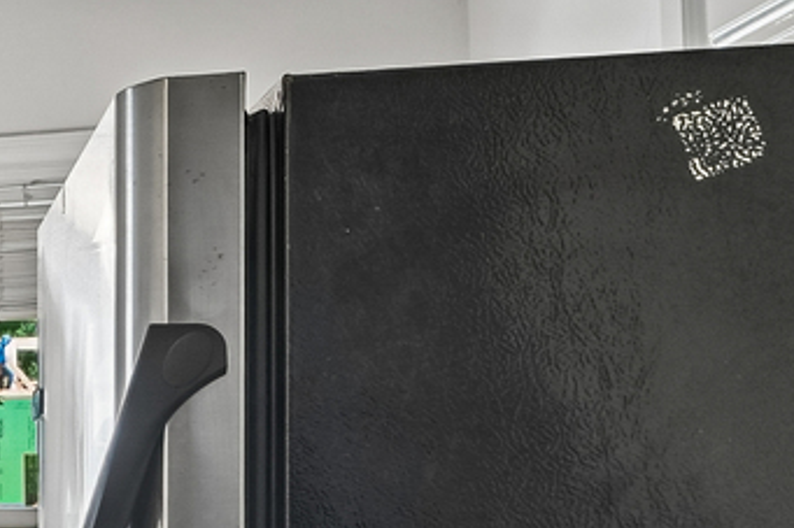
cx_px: -747
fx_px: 1675
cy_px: 537
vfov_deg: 17.5
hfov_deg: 18.6
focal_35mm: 76
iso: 400
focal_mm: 16
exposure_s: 1/6
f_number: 13
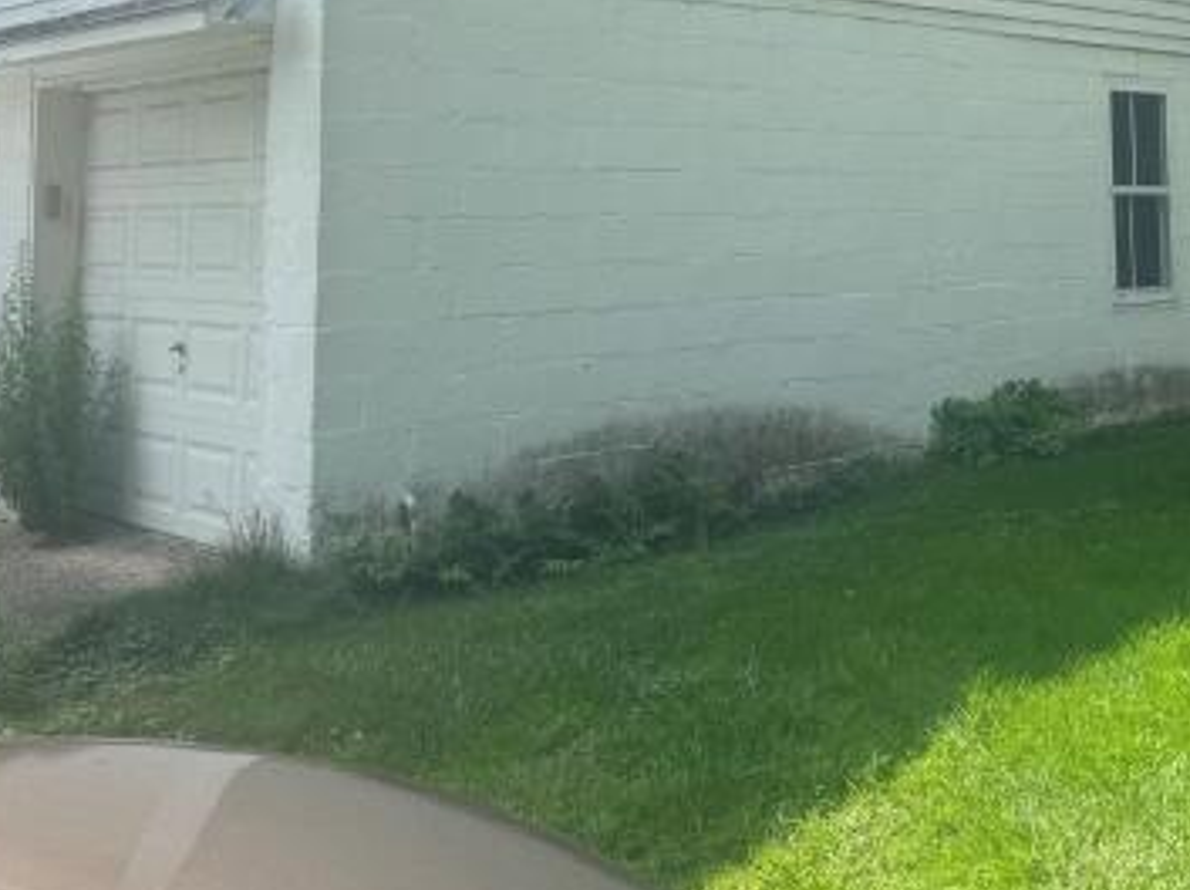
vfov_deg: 28.2
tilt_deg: +4.6
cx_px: 897
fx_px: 1683
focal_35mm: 49
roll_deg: +0.6
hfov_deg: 37.9
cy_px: 44
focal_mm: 6.76
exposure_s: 1/2710
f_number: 1.78
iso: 80
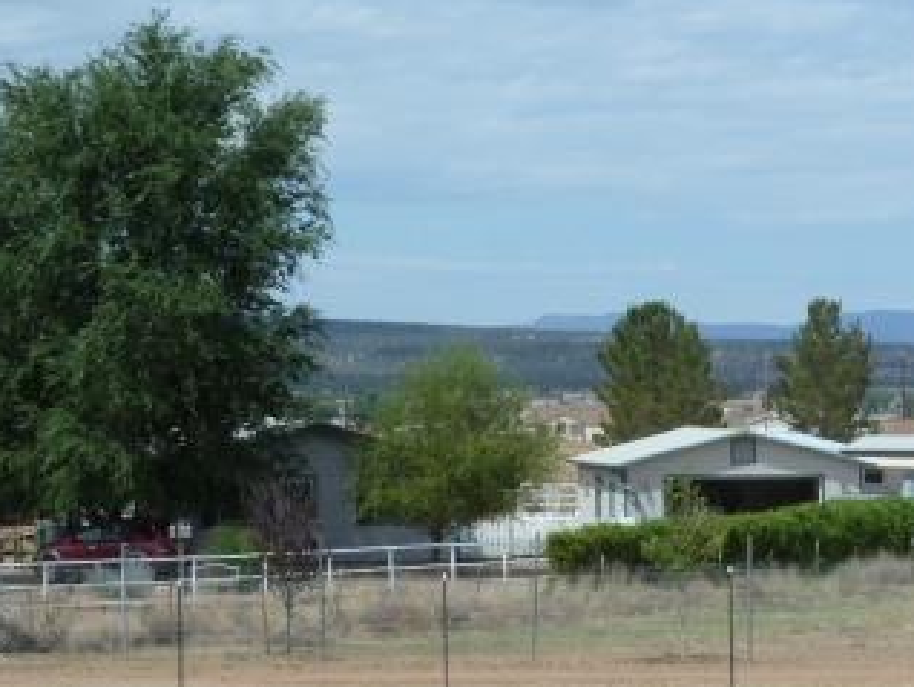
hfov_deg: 11.8
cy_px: 408
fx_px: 4413
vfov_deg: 8.9
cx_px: 681
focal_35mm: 167
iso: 80
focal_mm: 13.7
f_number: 5.6
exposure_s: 1/500
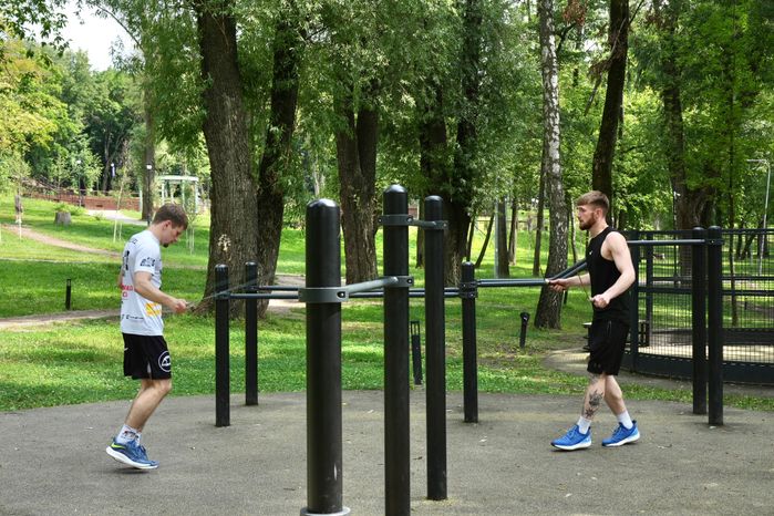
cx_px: 387
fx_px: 946
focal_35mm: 44
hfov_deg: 44.5
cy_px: 258
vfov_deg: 30.5
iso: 400
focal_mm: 44
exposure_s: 1/250
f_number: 9
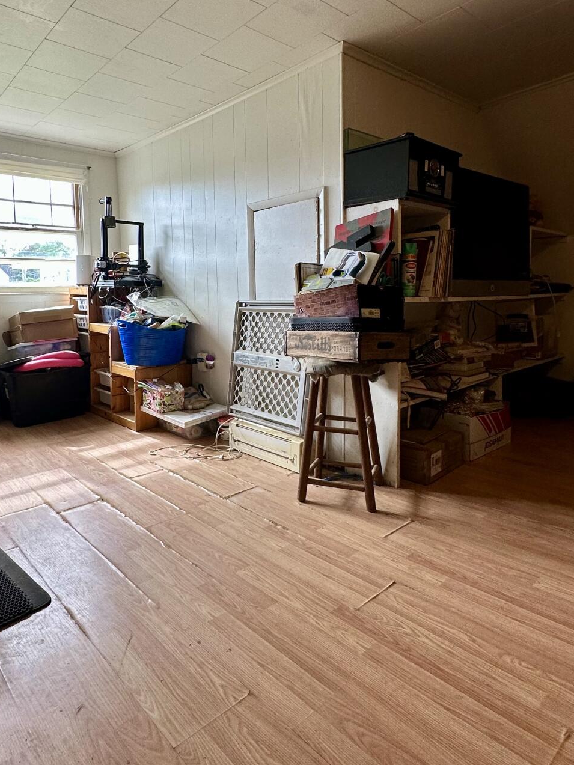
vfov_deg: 76.0
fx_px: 486
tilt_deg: -4.3
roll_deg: +0.1
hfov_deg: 60.8
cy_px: 330
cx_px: 241
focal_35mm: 22
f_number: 2.2
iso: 100
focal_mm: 2.22
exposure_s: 1/120
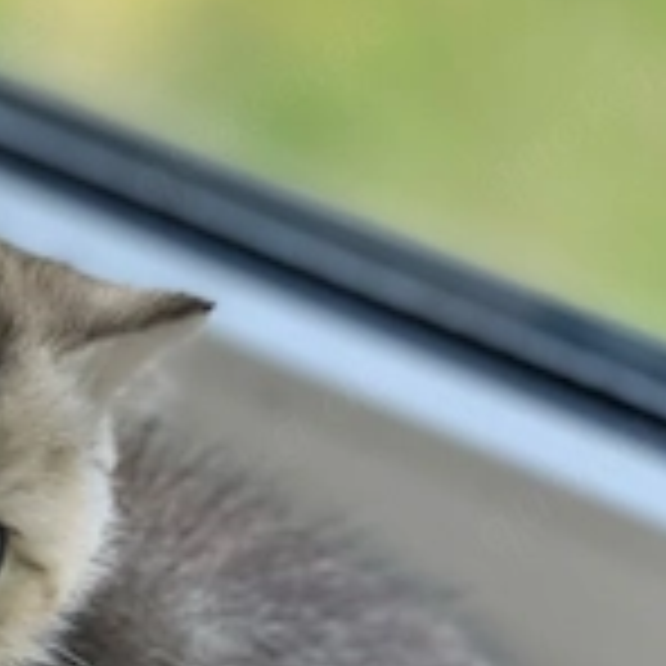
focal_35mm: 153
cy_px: 504
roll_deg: -10.1
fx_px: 3330
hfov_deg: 11.3
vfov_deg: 11.4
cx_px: 14
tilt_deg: -31.0
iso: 250
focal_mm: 7.5
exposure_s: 1/113
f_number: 2.2
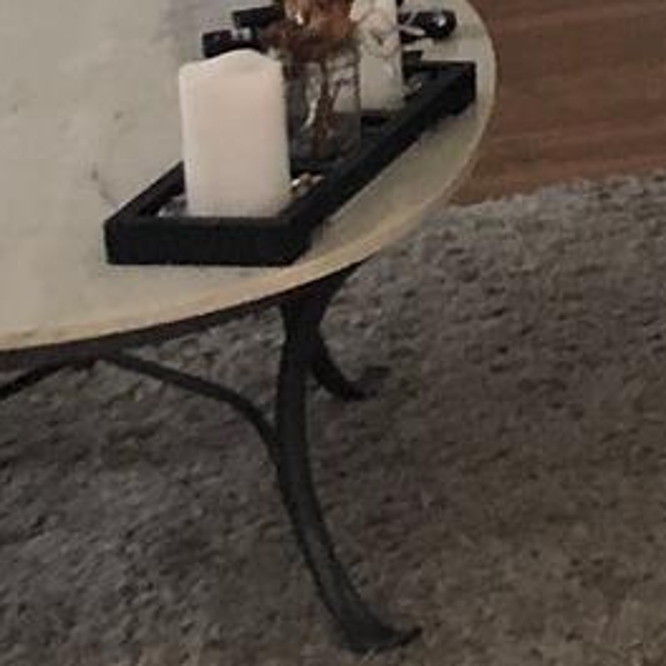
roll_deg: -1.1
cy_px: -487
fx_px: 4179
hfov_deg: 7.8
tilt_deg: -9.5
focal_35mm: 192
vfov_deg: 8.8
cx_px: 2076
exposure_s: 1/24
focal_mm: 3.99
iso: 40
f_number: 1.8
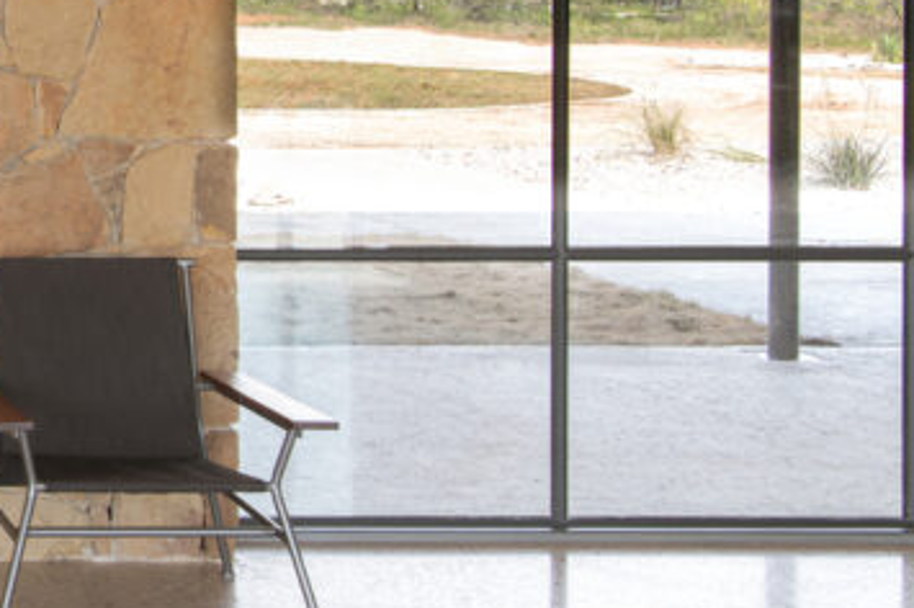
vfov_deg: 15.0
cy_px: 36
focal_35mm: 90
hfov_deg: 20.4
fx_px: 2283
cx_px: -322
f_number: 14
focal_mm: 28
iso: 64
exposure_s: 1/25
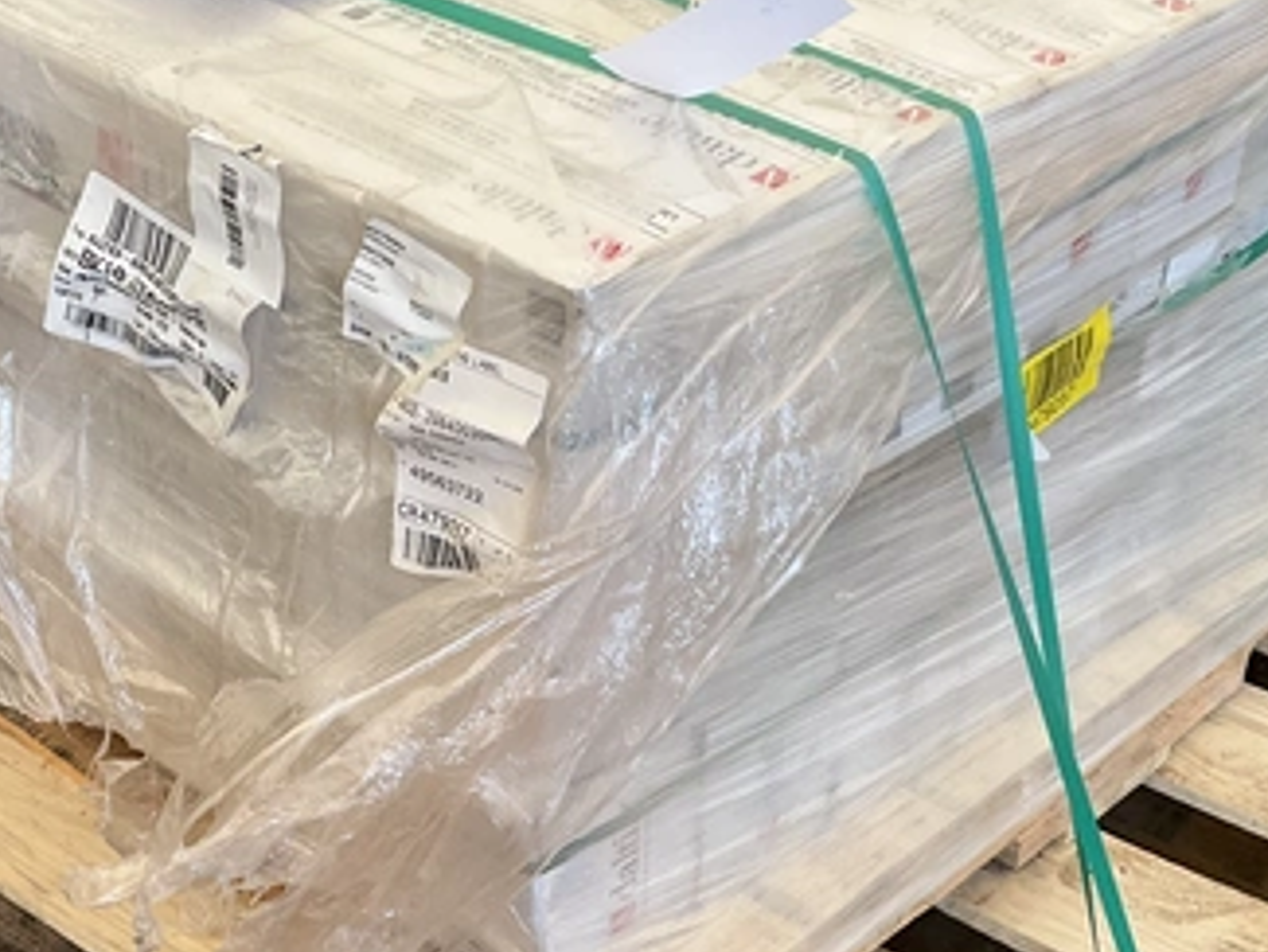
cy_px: 587
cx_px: 577
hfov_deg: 28.9
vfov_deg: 21.9
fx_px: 2455
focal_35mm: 67
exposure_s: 1/205
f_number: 1.8
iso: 20
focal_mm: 3
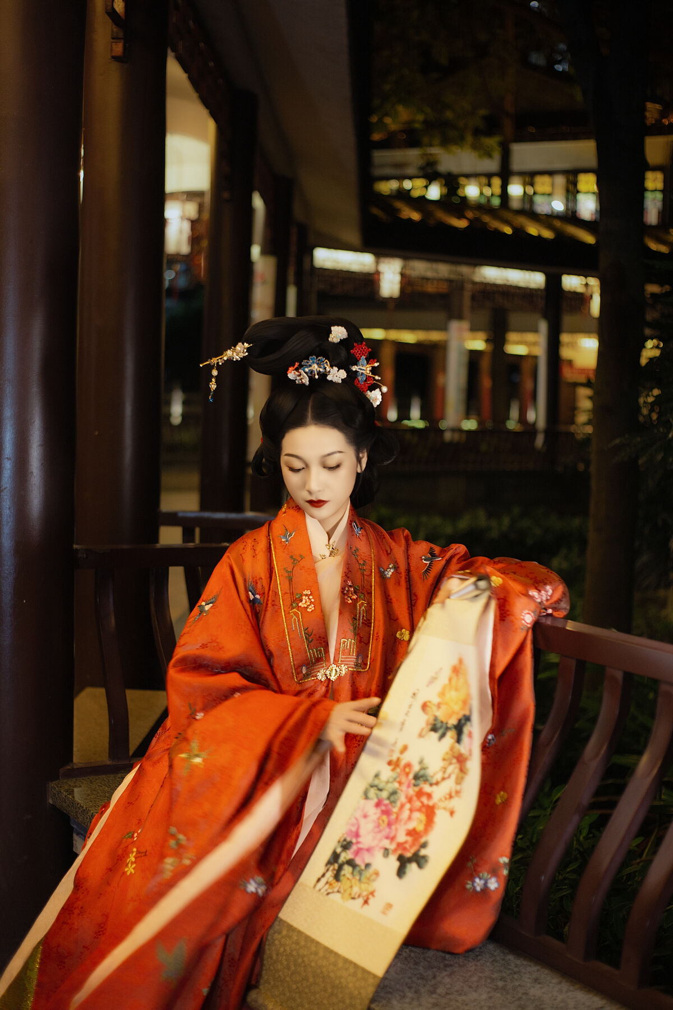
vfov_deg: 40.3
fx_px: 1374
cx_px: 336
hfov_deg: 27.5
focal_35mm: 49
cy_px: 505
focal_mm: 50
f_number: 2.5
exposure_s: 1/80
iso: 800
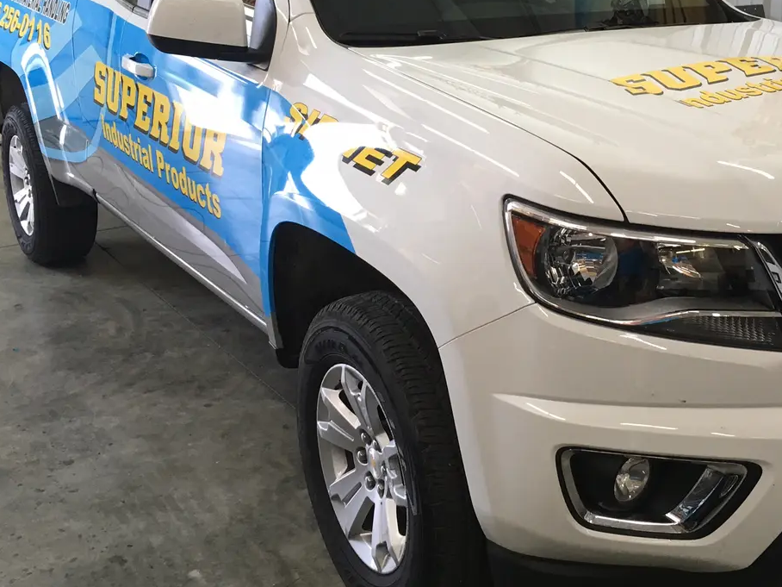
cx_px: 500
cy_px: 171
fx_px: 1039
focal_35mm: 46
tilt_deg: -13.5
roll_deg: -0.9
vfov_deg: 31.1
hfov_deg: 40.9
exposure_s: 1/30
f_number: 2.2
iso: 40
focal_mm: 4.15
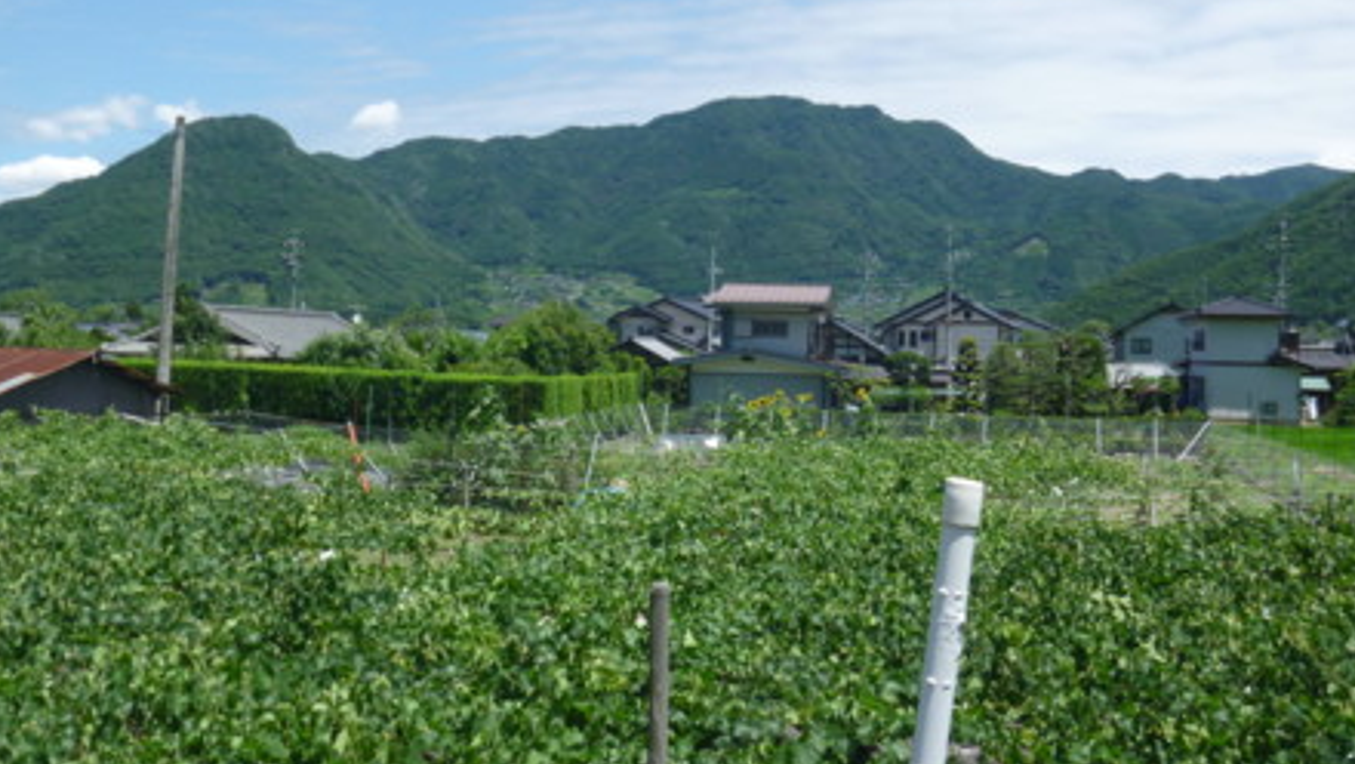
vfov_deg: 30.3
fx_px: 1402
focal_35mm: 39
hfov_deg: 51.6
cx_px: 681
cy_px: 256
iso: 80
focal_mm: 6.3
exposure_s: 1/200
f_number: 5.6
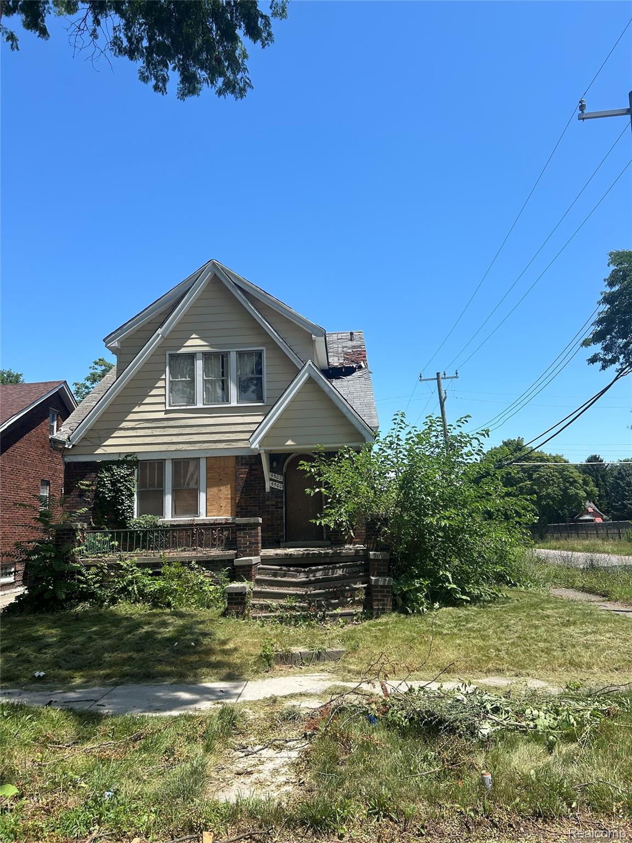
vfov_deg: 67.3
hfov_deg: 53.1
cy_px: 422
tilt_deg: +10.6
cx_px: 316
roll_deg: +2.1
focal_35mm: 26
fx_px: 633
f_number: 1.5
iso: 50
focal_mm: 5.7
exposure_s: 1/3165
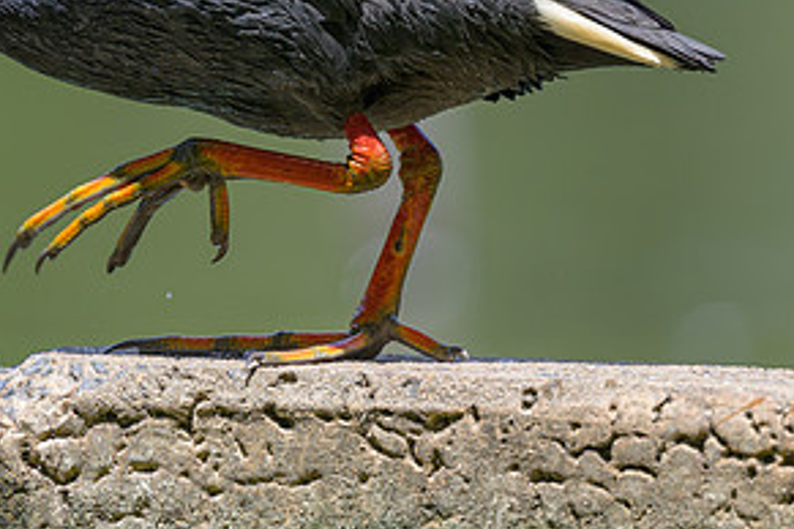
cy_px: -18
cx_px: 181
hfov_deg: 1.8
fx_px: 25450
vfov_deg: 1.2
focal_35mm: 1154
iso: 250
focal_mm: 400
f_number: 2.8
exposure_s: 1/2000
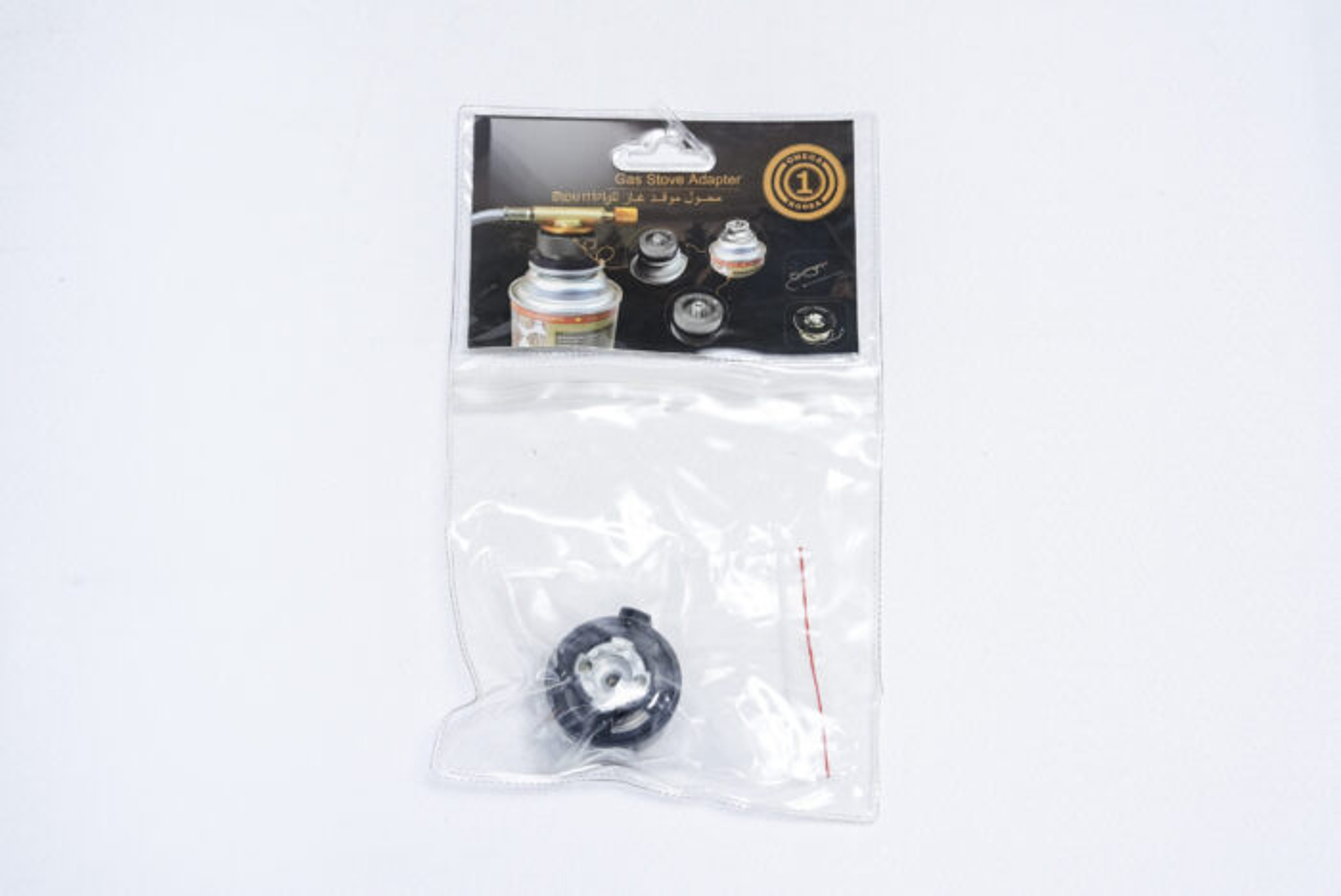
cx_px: 670
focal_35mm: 70
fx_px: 2610
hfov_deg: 28.8
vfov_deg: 19.5
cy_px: 448
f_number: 9
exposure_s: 1/200
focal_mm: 70
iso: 3200
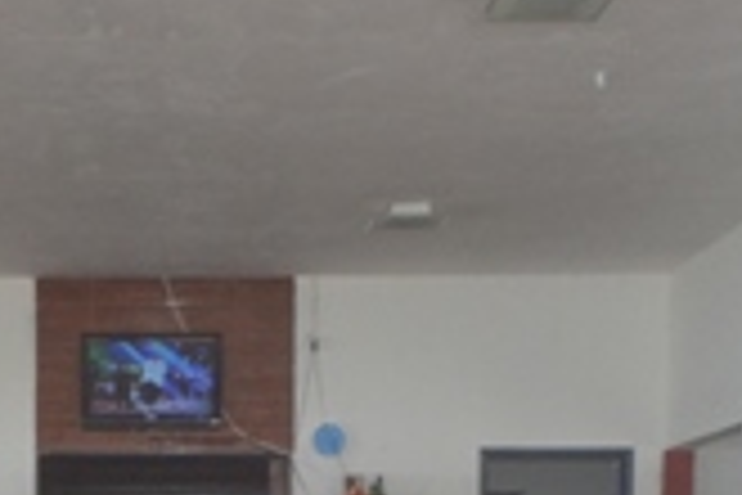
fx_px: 2164
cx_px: 135
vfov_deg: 12.1
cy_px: 857
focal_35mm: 105
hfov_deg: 19.2
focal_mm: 18
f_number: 16
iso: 1600
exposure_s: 1/60
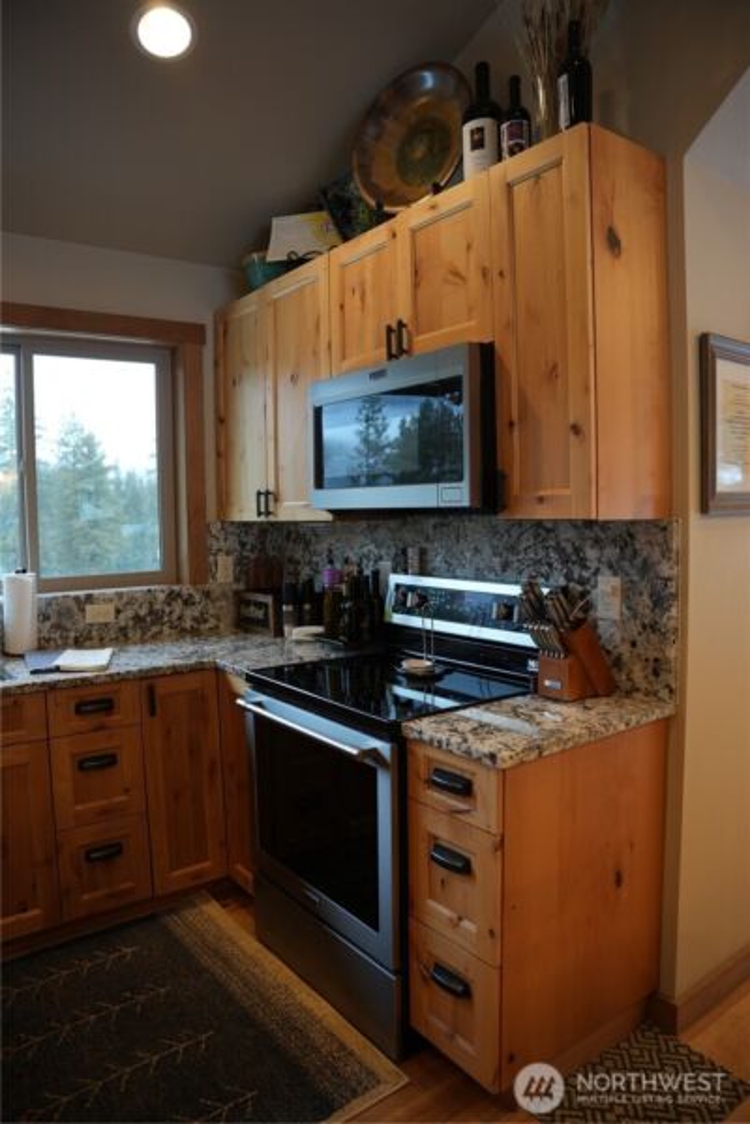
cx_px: 375
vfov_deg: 73.7
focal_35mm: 24
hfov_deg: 53.1
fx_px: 750
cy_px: 562
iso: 250
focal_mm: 24
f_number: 2.8
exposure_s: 1/30
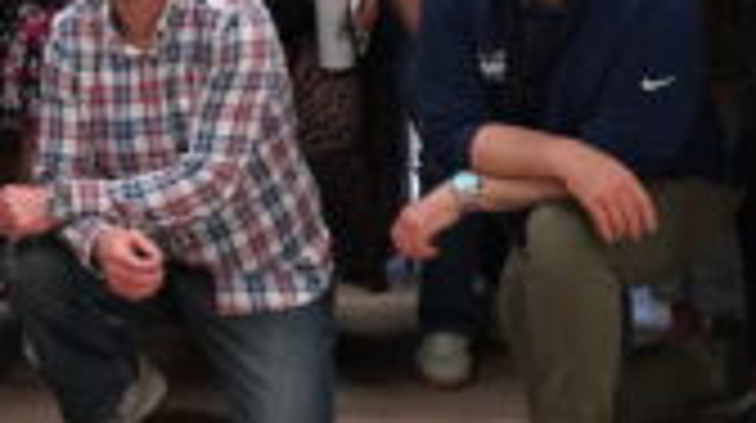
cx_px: -225
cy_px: -220
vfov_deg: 8.5
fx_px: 2783
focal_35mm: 139
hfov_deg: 14.8
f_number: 4
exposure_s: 1/160
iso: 4000
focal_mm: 29
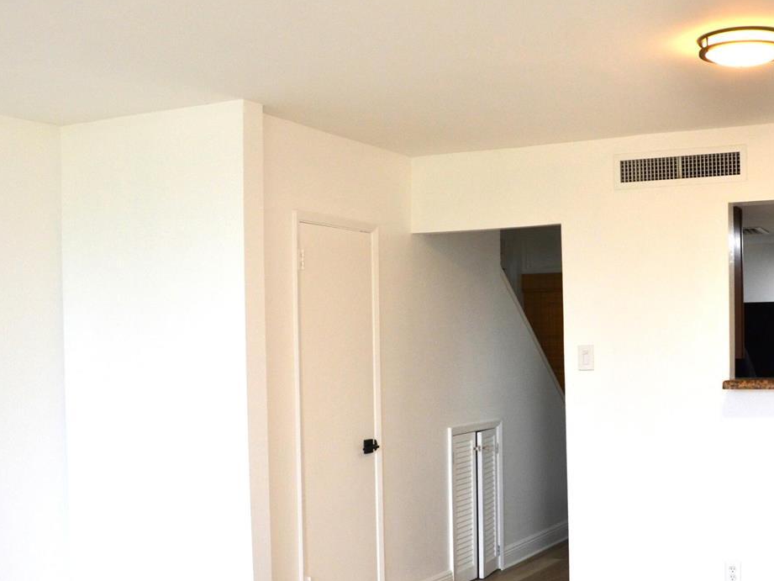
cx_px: 507
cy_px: 356
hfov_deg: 41.6
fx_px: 1006
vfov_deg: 32.1
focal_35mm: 45
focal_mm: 18
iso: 400
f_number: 5.6
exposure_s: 1/125
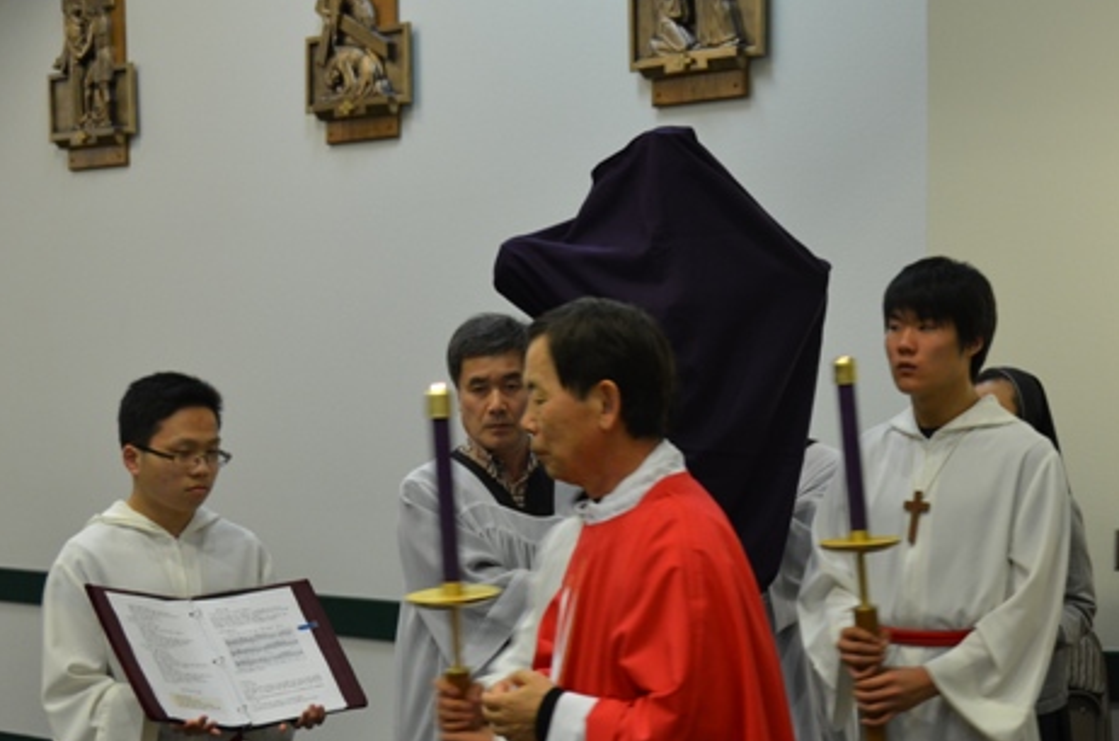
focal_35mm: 79
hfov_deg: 25.6
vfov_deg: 17.2
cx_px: 707
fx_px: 2450
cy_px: 424
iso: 800
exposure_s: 1/30
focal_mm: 38
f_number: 4.2
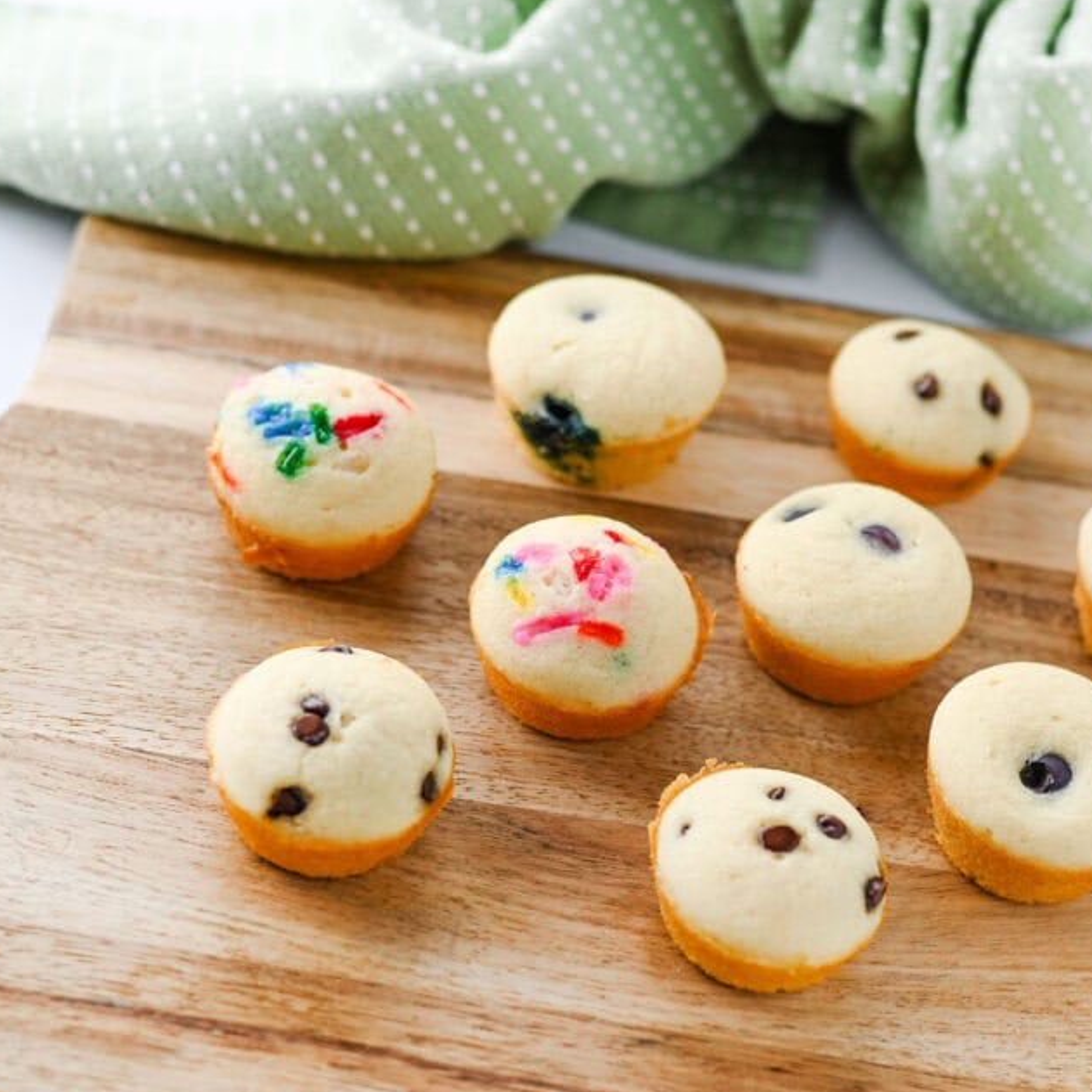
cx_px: 730
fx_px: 2463
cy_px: 585
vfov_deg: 25.0
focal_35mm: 69
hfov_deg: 24.9
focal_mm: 50
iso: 250
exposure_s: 1/100
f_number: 4
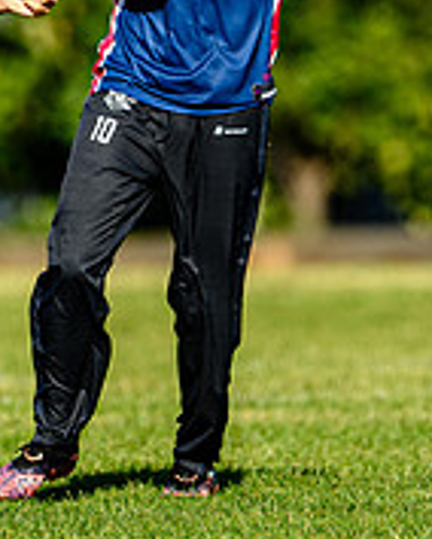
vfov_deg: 1.1
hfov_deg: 0.9
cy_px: 153
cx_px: 161
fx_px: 28383
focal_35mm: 1779
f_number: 3.2
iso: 100
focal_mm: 400
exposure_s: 1/1600
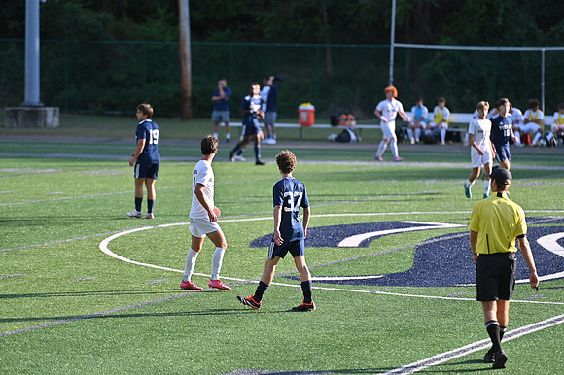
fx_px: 3131
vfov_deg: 6.9
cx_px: 282
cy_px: 188
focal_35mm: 200
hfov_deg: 10.3
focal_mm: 200
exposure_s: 1/2000
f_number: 2.8
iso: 200
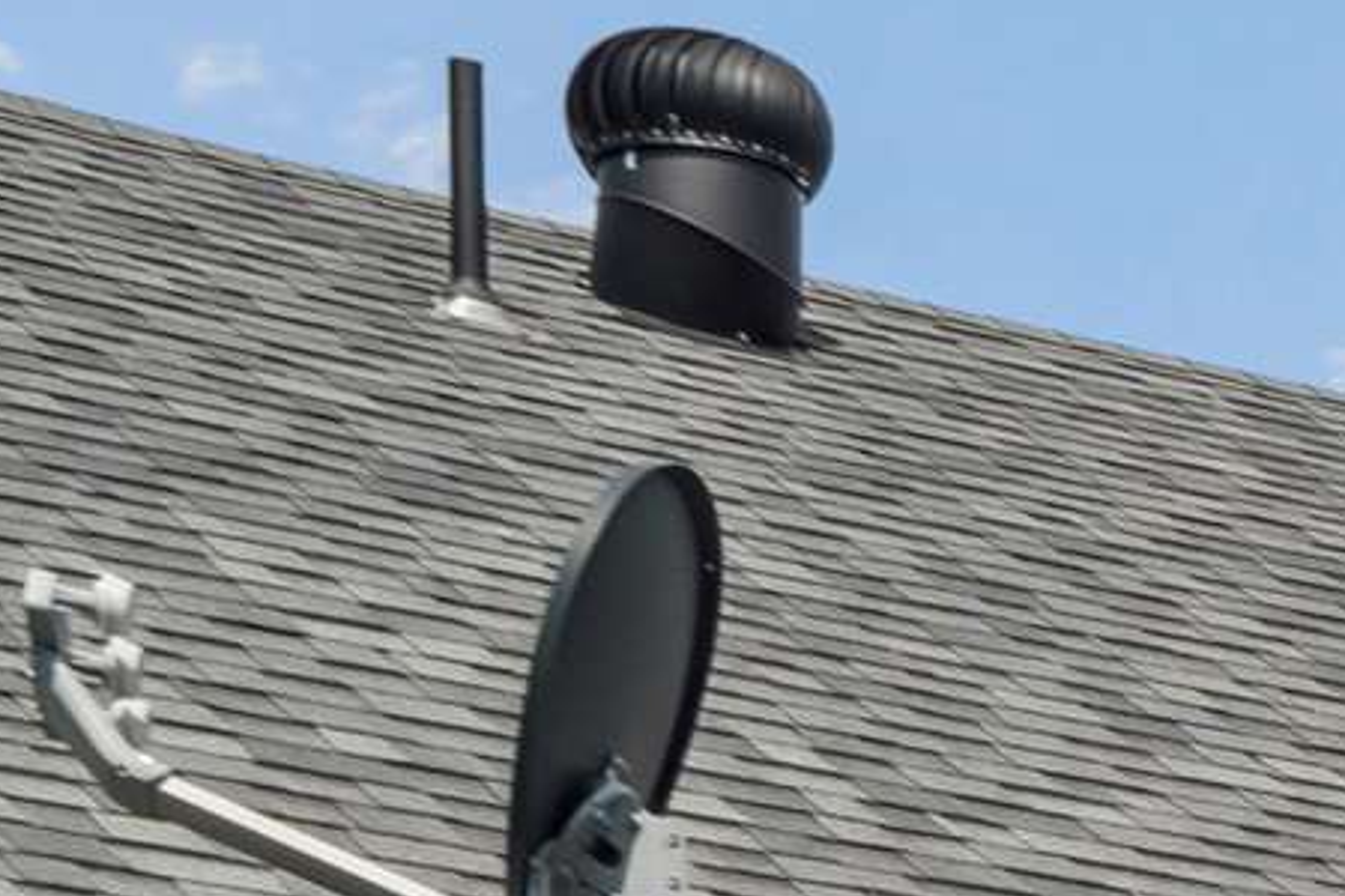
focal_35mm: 205
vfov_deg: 6.3
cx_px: 3419
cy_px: 2312
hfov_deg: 8.9
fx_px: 7658
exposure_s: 1/1250
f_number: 10
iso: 400
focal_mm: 30
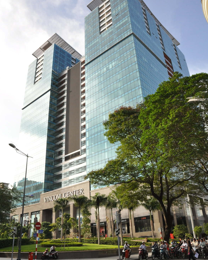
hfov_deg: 49.1
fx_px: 228
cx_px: 106
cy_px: 122
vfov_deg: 59.4
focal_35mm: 30
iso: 1000
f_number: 10
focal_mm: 17
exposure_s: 1/400
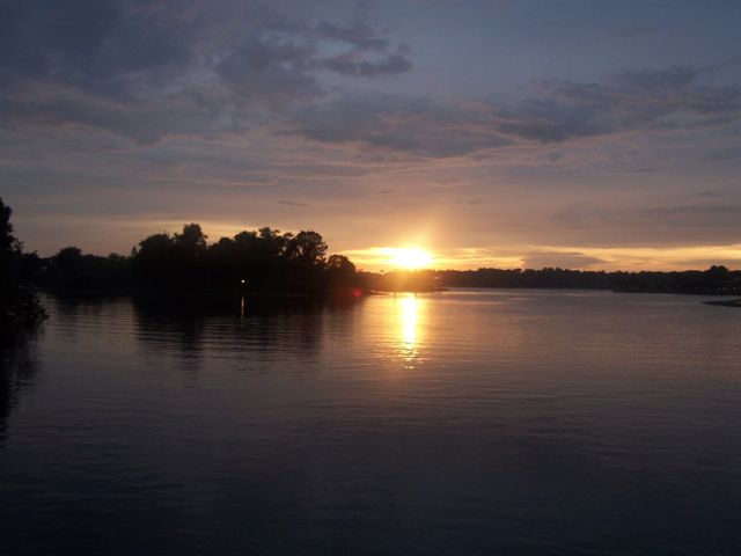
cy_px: 278
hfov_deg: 51.4
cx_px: 370
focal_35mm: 36
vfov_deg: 39.7
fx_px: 771
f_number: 3.4
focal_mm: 5.6
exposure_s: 1/125
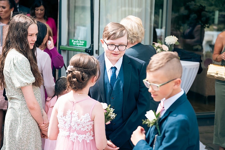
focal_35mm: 70
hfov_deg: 28.8
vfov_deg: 19.5
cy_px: 75
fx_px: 438
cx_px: 112
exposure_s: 1/250
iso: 80
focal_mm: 70
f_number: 3.5
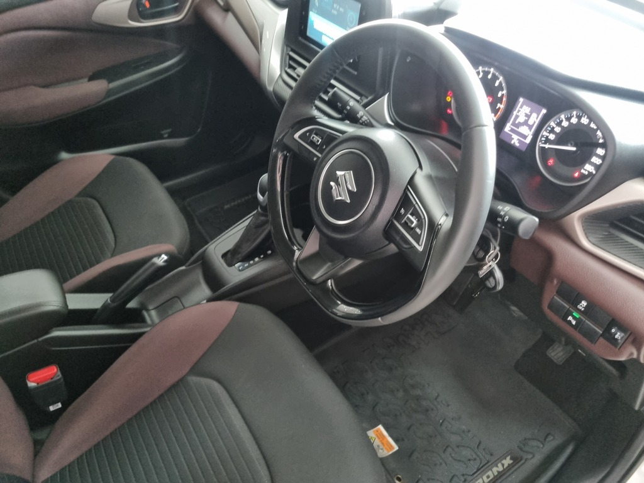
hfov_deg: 67.3
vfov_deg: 53.1
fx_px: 484
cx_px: 322
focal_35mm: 26
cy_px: 242
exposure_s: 1/25
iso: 800
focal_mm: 5.4
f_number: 1.8
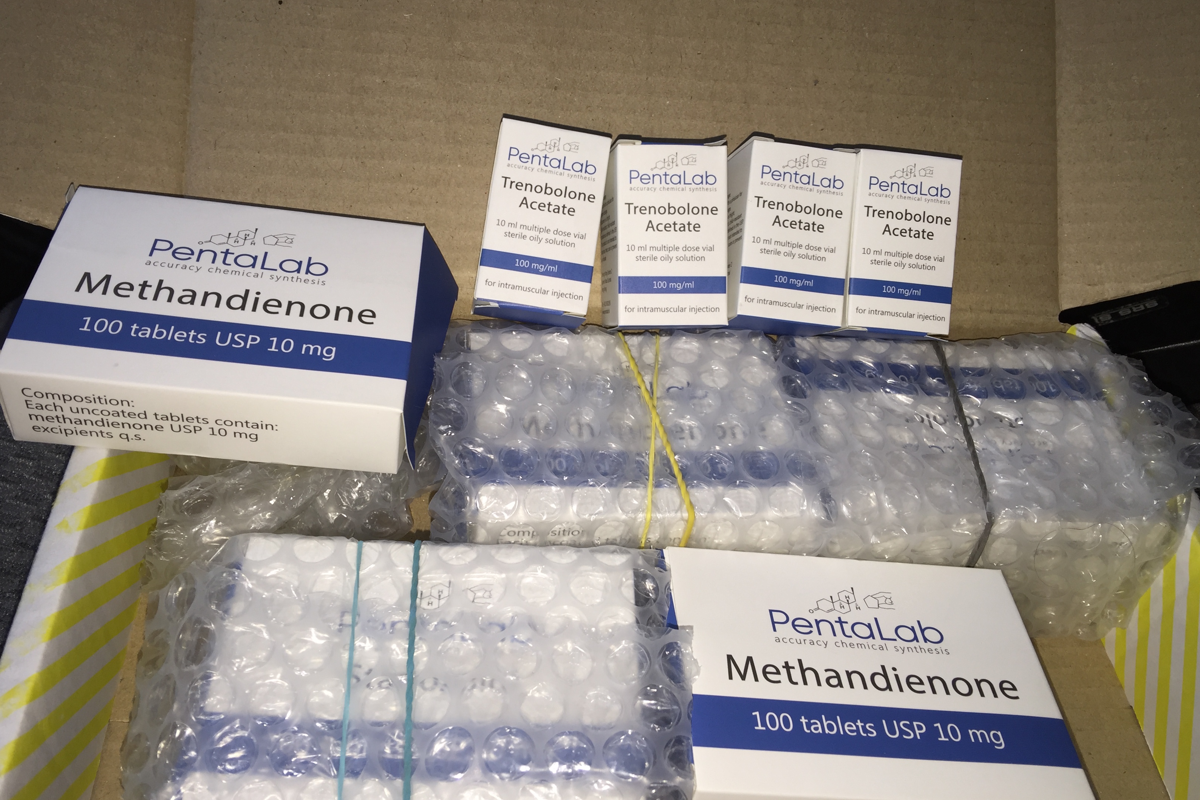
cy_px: 374
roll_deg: +9.8
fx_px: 1033
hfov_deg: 60.3
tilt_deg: -39.8
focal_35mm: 31
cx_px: 592
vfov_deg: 42.3
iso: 32
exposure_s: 1/82
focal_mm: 4.15
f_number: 2.2
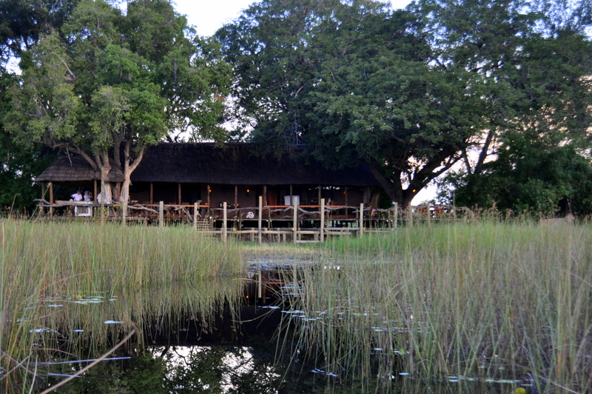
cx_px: 296
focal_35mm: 69
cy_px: 197
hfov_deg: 29.3
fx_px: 1134
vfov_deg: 19.7
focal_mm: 46
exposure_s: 1/100
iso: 400
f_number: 5.3
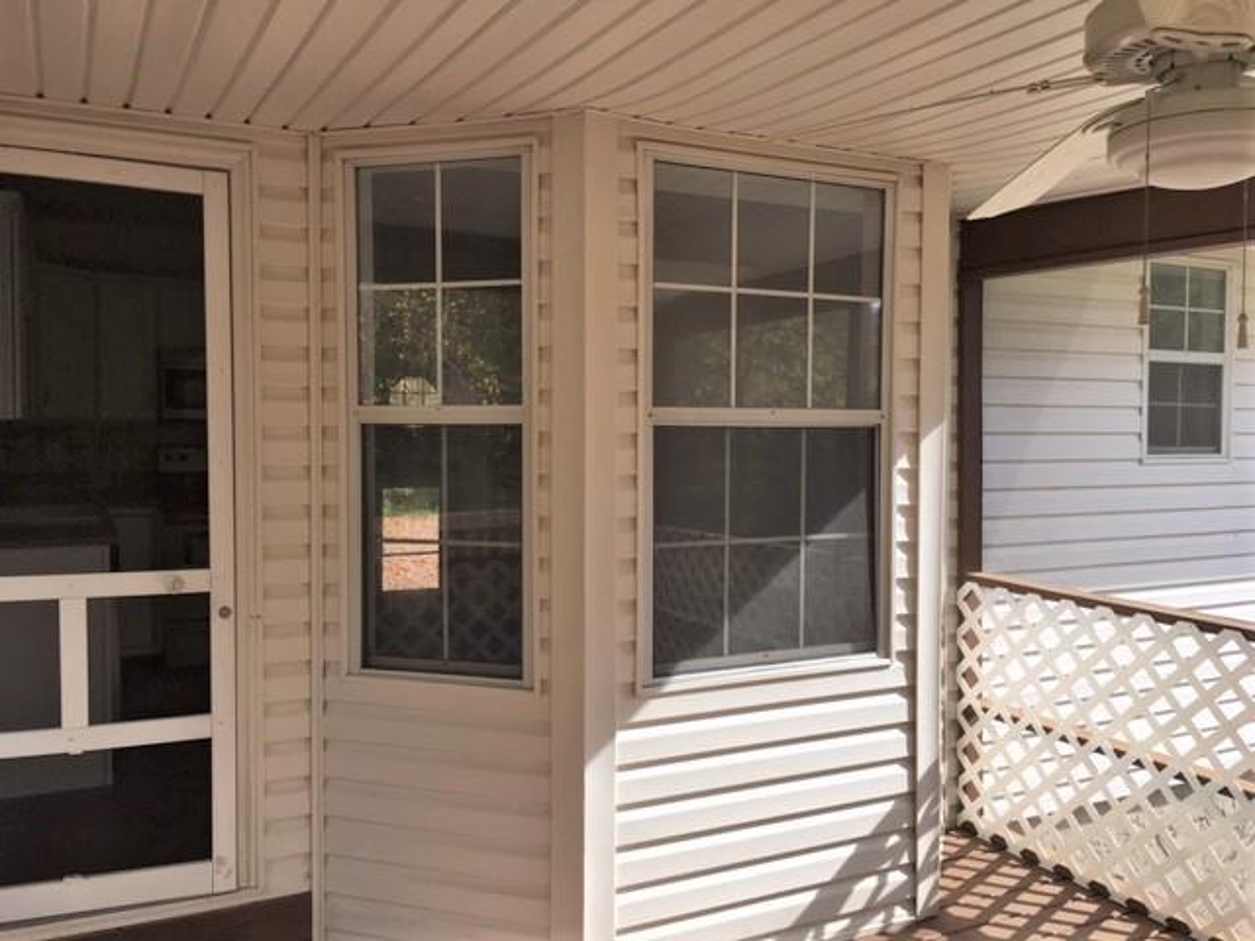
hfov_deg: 61.7
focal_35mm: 29
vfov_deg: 48.2
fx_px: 1051
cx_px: 628
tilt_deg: -0.3
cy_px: 470
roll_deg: -0.3
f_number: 2.2
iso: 25
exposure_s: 1/403
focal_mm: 4.15
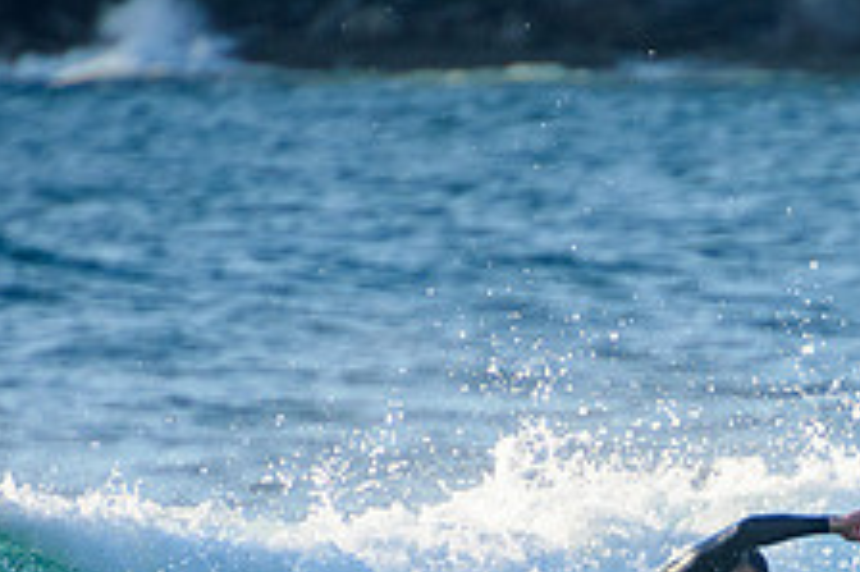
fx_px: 39506
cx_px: 820
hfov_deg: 1.2
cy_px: 740
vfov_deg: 0.8
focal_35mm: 1655
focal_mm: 400
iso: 560
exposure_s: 1/2000
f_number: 5.6
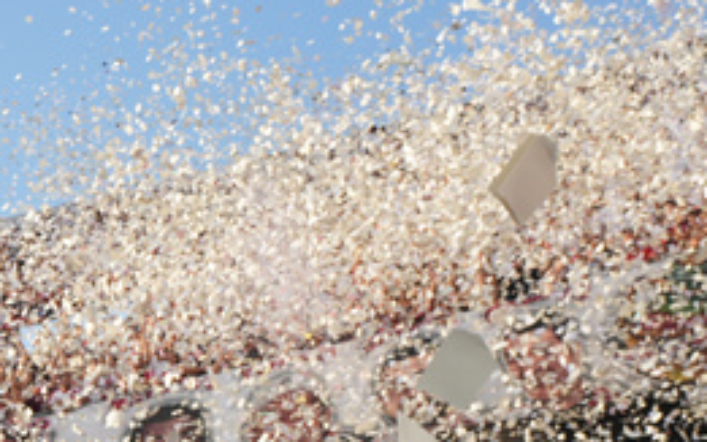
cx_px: -387
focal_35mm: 140
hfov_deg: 13.9
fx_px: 2697
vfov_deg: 9.0
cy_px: 778
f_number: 9
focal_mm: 35
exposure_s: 1/250
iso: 200
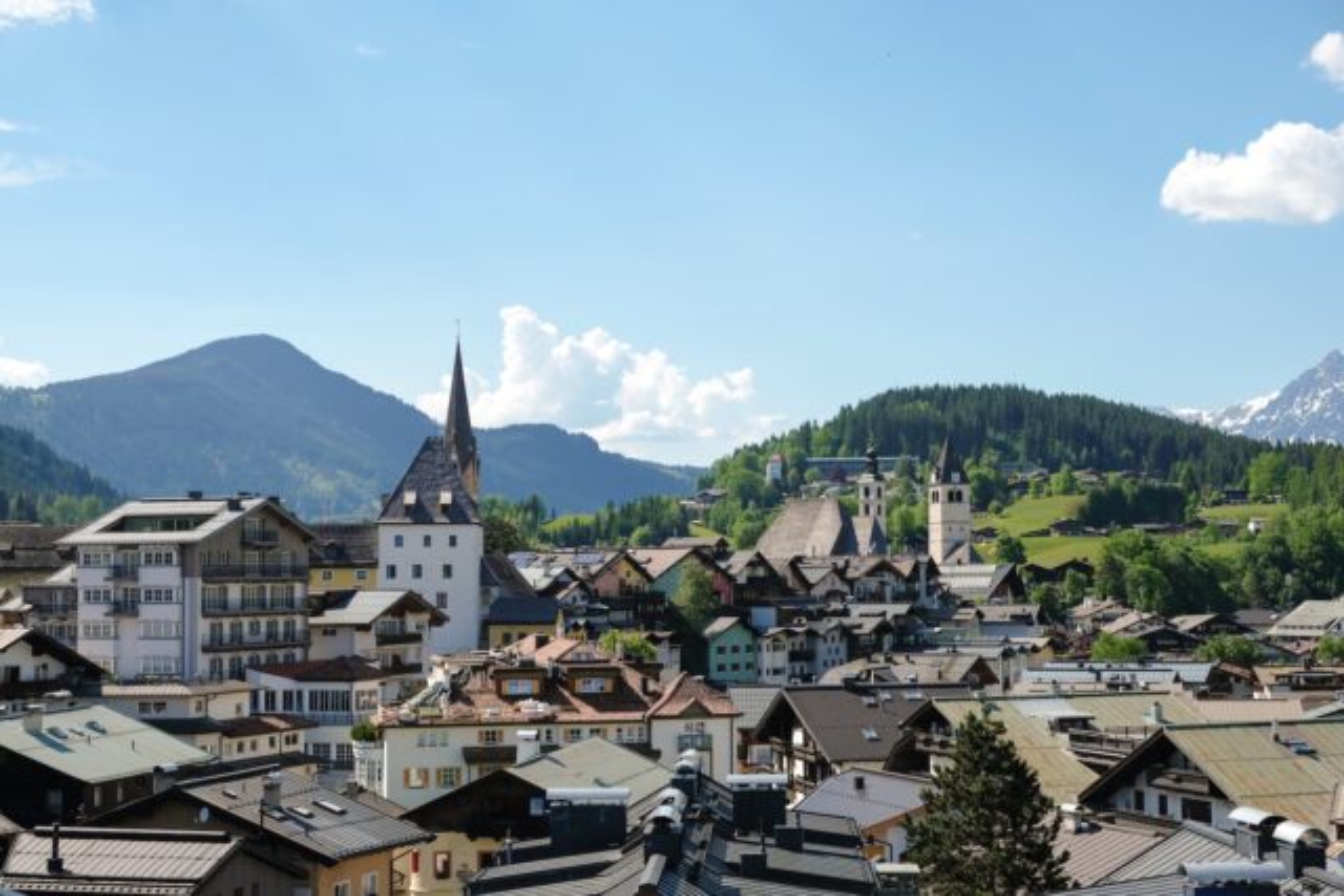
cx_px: 672
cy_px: 448
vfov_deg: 24.2
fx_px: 2091
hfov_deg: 35.6
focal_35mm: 56
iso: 200
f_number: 5.6
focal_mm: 37.4
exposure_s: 1/900
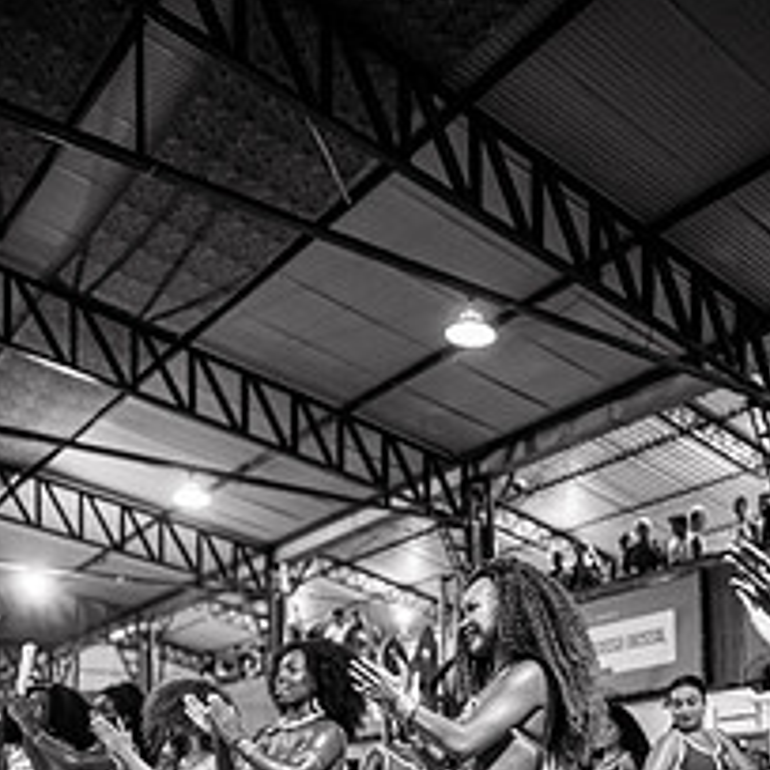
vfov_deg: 33.4
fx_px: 1132
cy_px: 819
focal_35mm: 45
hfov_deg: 37.1
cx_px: 521
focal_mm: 24
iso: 1600
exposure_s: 1/320
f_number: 1.8
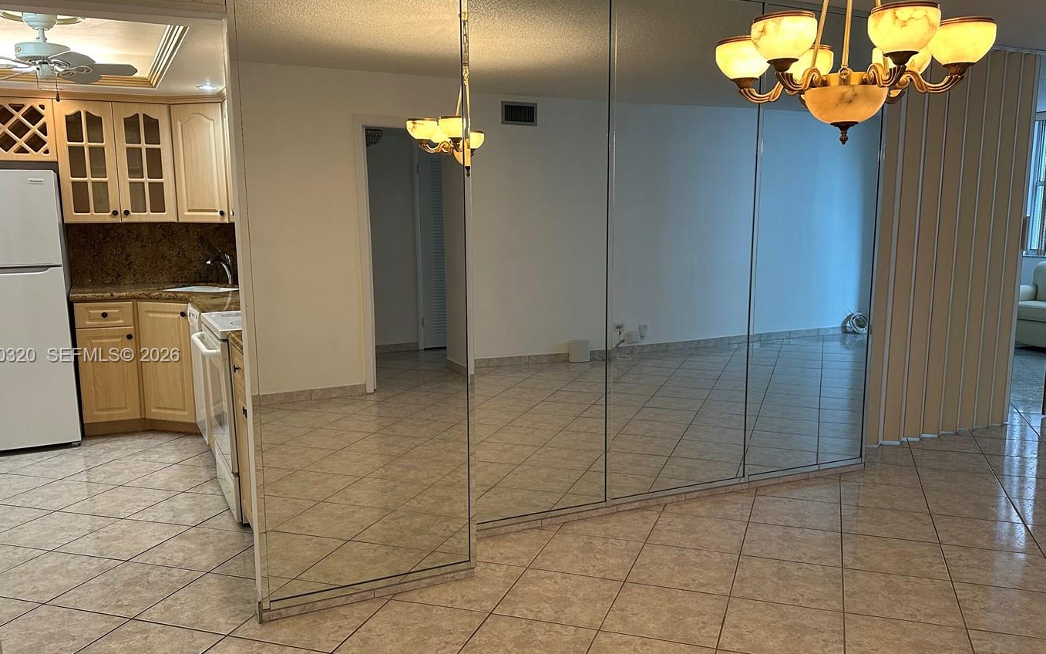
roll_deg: +0.0
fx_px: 855
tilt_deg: -10.0
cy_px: 356
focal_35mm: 30
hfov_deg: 62.8
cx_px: 557
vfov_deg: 41.8
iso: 200
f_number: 1.78
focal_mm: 6.86
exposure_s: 1/120
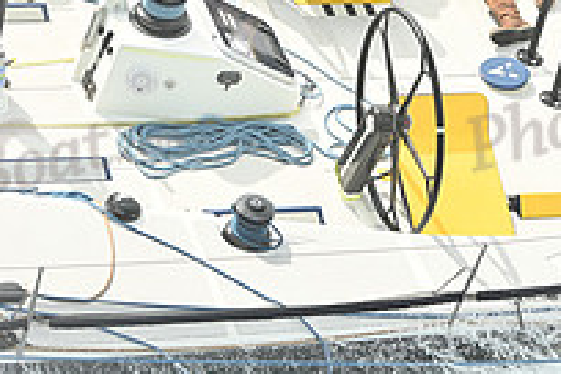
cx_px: 327
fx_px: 3101
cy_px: -4
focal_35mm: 199
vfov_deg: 6.9
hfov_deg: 10.3
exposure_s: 1/1250
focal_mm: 70
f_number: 5
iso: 250
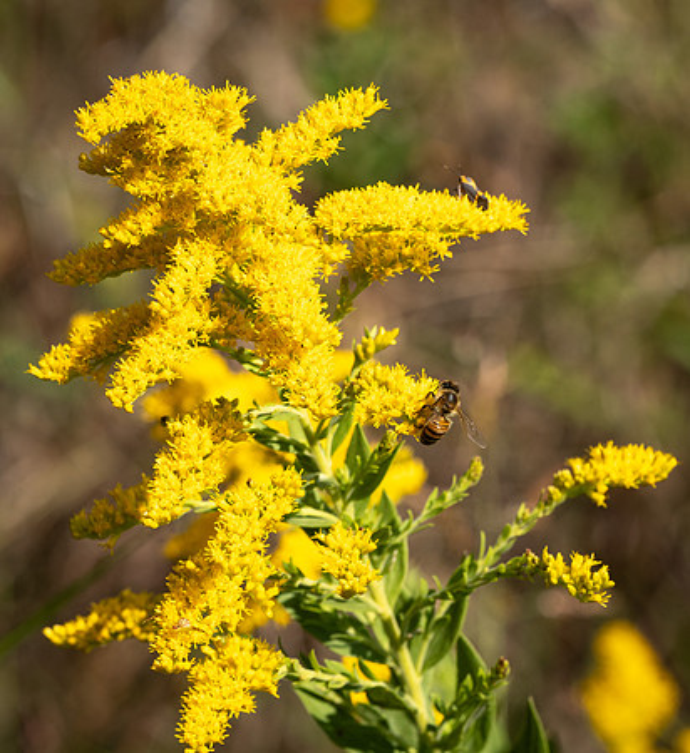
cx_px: 318
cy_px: 362
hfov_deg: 6.6
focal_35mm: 255
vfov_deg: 7.2
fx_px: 6026
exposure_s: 1/320
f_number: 8
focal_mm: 100
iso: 100
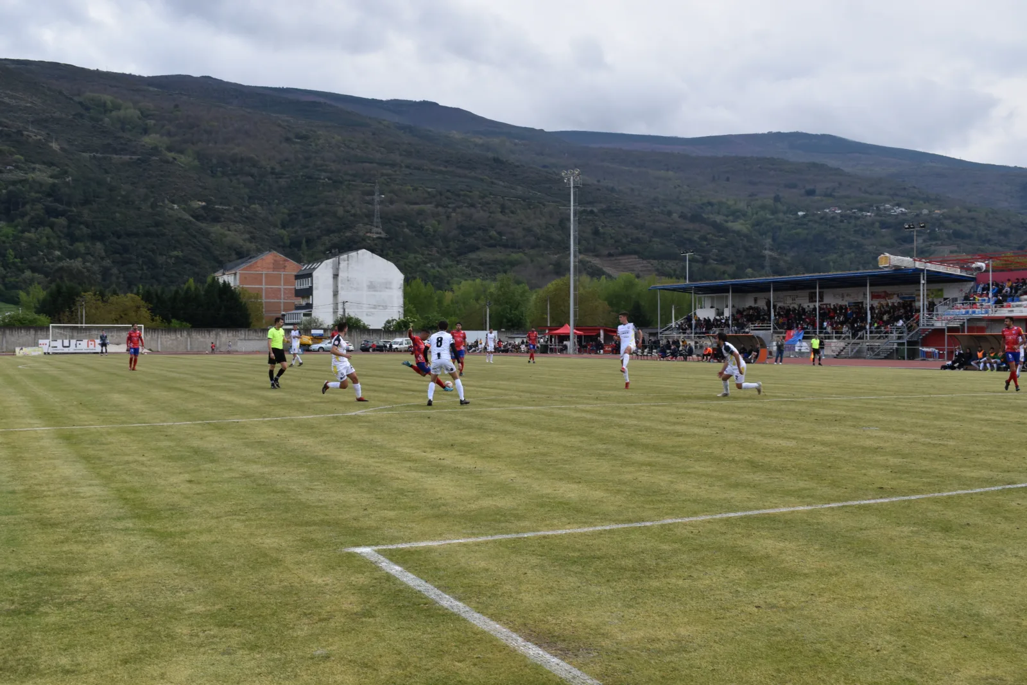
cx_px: 514
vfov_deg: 33.0
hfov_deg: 47.9
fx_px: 1155
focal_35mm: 40
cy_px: 342
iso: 200
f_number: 8
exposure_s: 1/250
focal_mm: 27
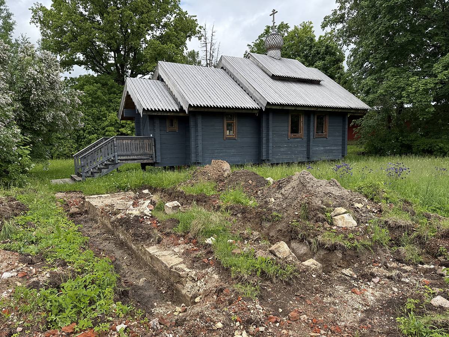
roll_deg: +0.8
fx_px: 311
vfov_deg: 56.8
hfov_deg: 71.6
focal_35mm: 24
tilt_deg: -4.7
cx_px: 224
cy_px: 168
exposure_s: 1/2299
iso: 100
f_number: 1.78
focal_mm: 6.76
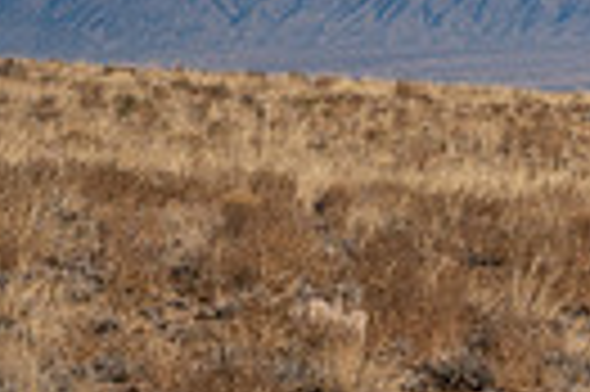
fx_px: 4501
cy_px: -153
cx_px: 946
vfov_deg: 5.0
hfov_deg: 7.3
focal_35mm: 275
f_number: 4
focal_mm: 62
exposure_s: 1/5000
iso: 200
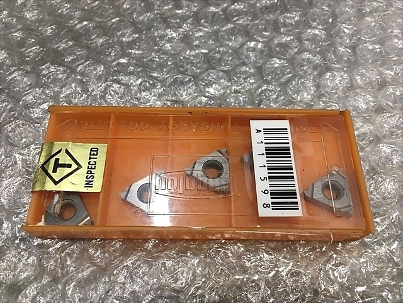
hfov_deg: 61.7
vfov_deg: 48.2
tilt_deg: -61.2
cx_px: 202
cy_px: 152
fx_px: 338
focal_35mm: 29
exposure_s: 1/30
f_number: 2.2
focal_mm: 4.15
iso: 50
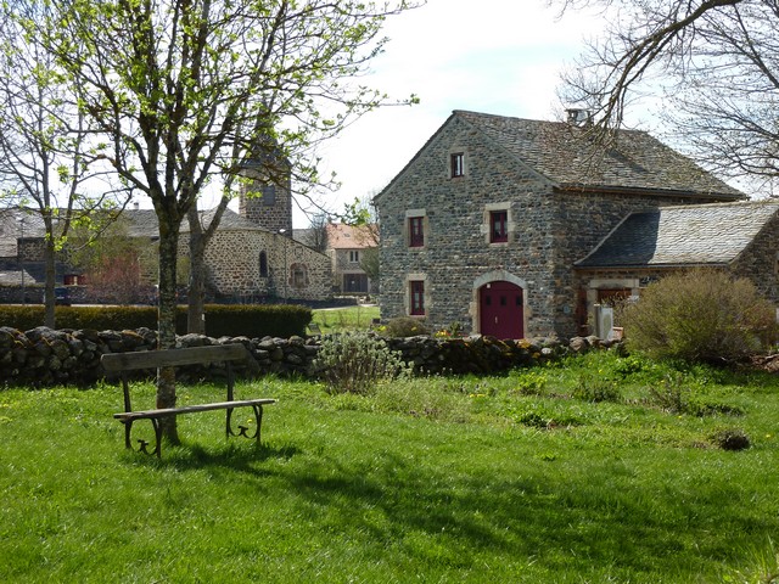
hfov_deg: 39.7
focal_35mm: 48
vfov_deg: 30.3
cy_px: 292
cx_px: 390
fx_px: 1080
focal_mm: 7.9
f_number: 4
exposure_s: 1/400
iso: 80
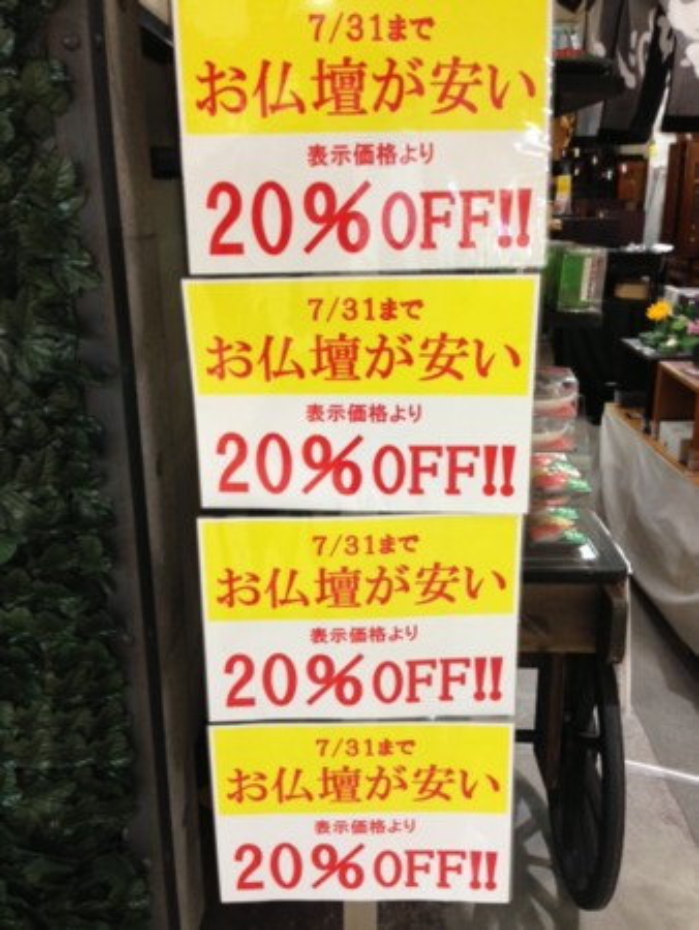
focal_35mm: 33
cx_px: 350
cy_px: 465
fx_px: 888
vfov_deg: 55.3
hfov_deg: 43.0
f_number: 2.4
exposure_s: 1/20
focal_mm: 4.13
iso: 100
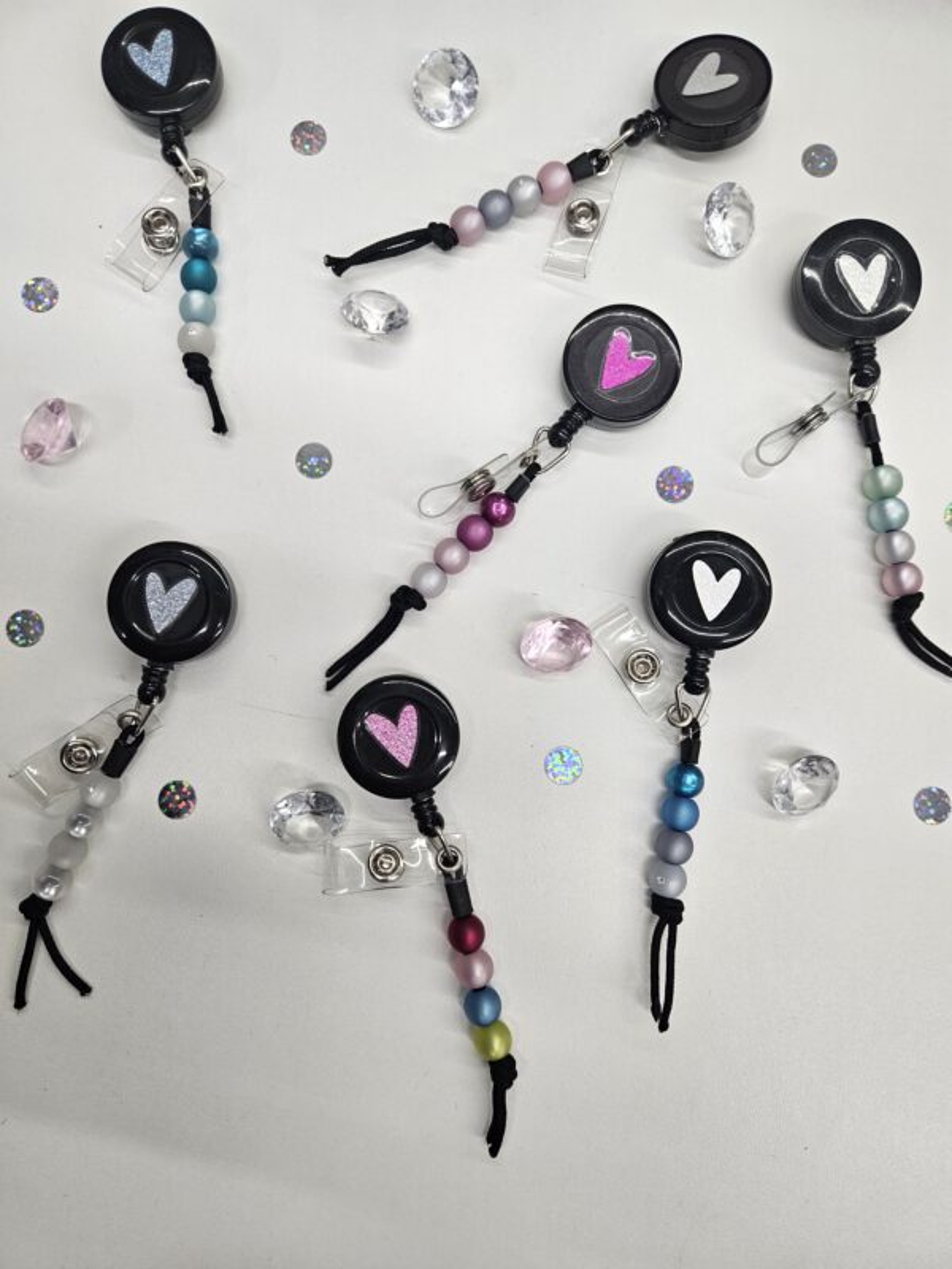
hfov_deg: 58.9
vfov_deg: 73.9
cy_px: 634
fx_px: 843
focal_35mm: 23
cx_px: 476
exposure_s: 1/180
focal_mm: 5.4
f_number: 1.8
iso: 200
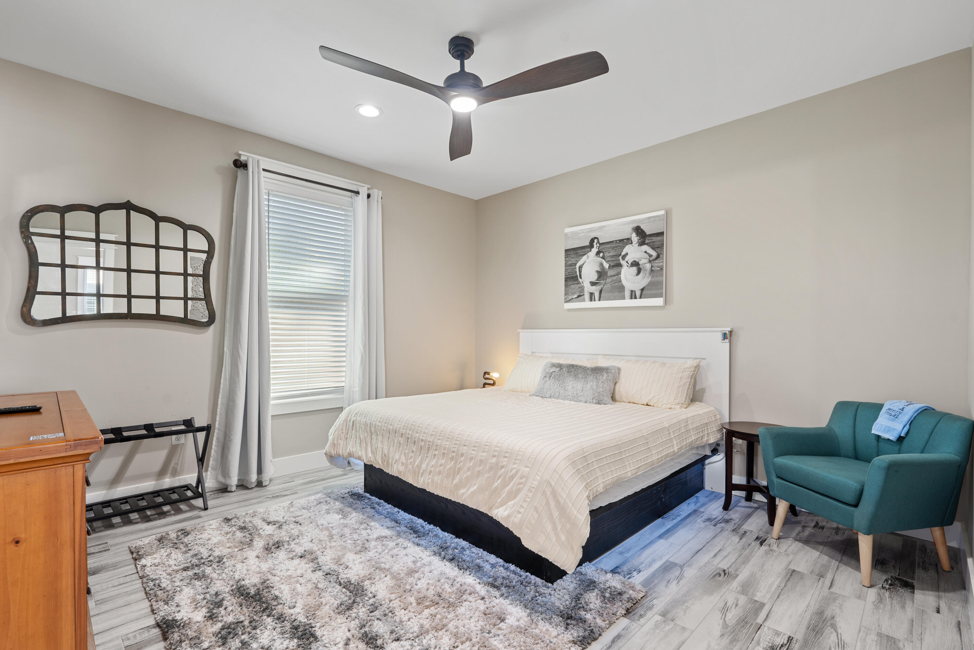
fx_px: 433
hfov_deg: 96.7
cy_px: 325
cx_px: 487
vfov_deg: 73.7
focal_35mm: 16
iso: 100
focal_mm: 16
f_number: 8
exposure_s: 1
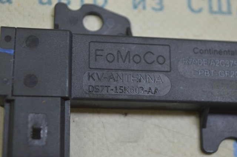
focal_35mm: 82
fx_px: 542
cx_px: 118
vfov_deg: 16.5
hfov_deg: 24.6
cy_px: 78
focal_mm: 55
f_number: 5.6
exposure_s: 1/25
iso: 400
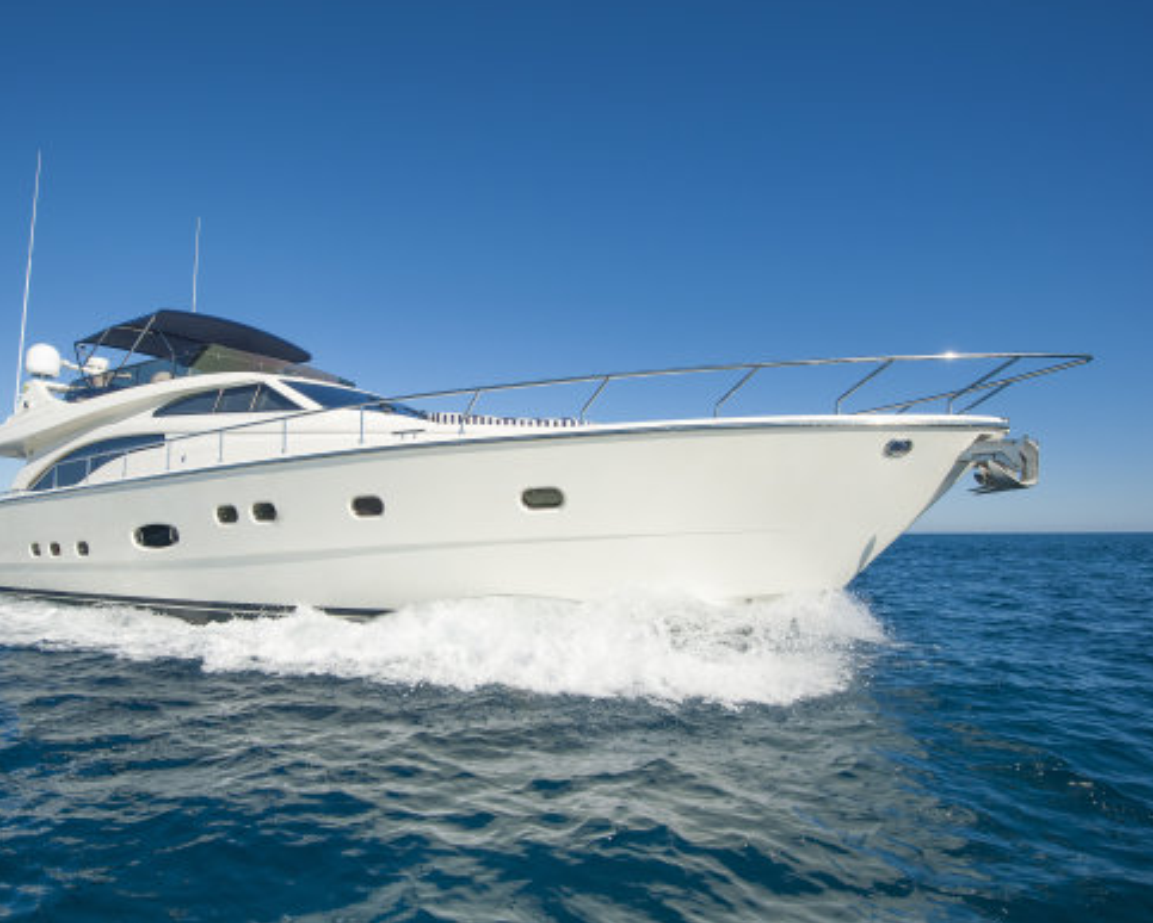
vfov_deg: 70.9
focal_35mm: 19
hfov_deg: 82.5
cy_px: 473
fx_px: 649
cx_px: 480
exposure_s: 1/800
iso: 200
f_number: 8
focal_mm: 16
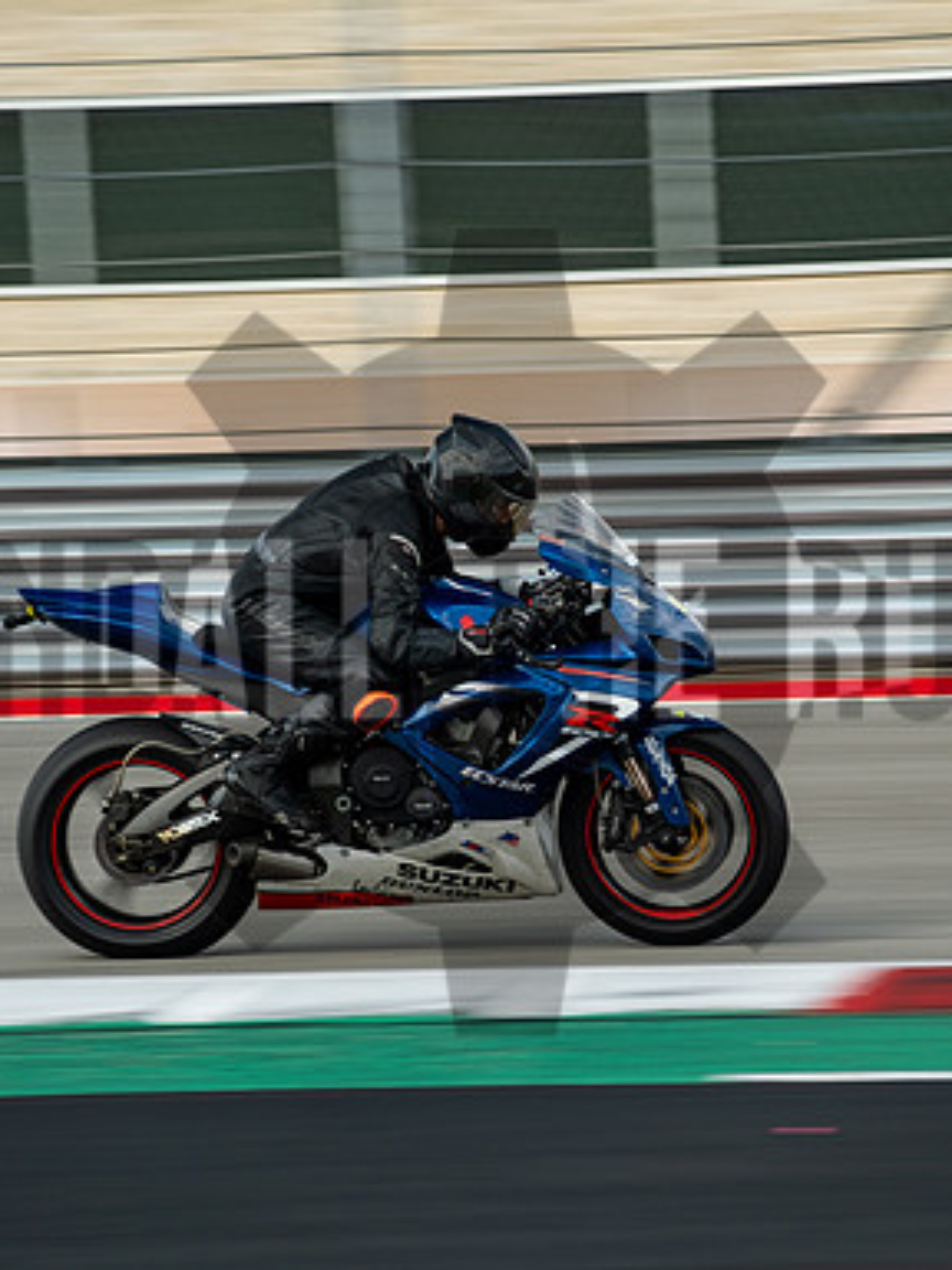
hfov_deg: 6.8
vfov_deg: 9.1
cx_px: 506
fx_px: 7994
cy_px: 633
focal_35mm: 218
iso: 160
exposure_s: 1/200
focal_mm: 100
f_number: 5
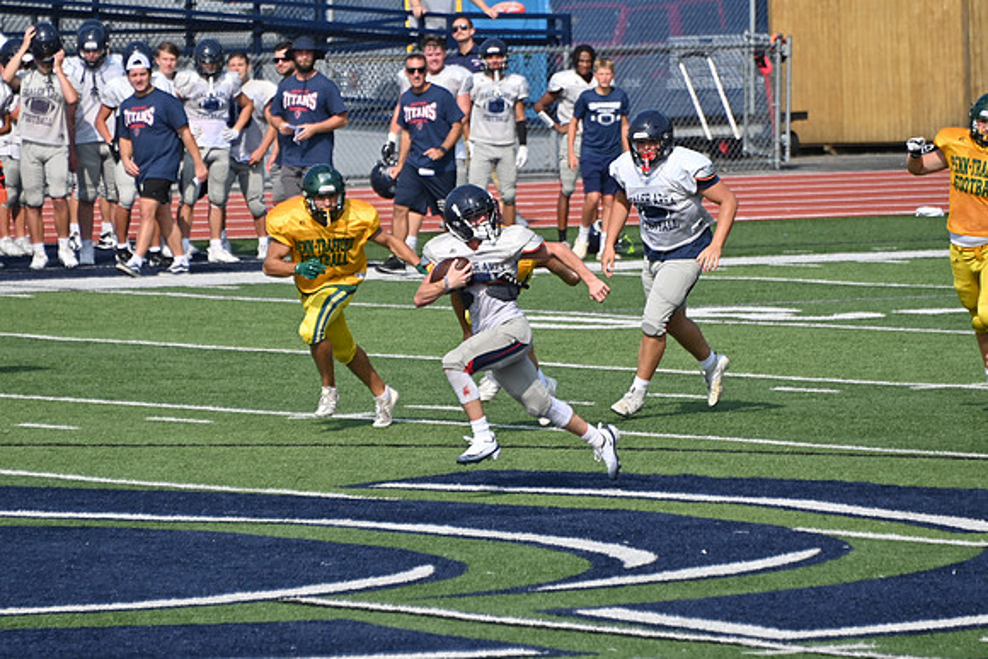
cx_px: 494
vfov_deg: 3.1
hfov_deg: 4.6
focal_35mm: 450
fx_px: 12352
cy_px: 330
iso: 100
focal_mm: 300
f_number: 5.6
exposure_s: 1/800
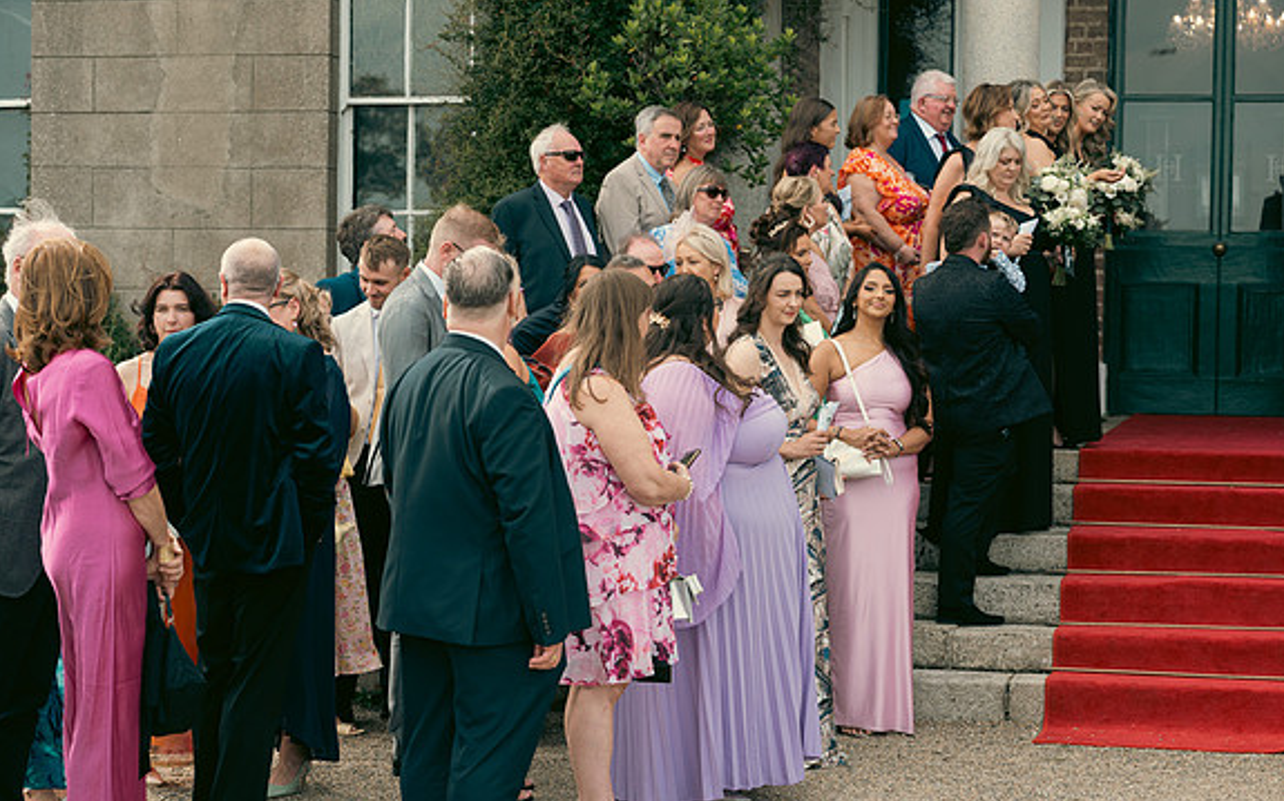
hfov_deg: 28.6
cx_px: 643
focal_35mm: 72
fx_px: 2519
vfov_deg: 18.1
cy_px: 394
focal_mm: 70
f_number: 3.5
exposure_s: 1/640
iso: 160
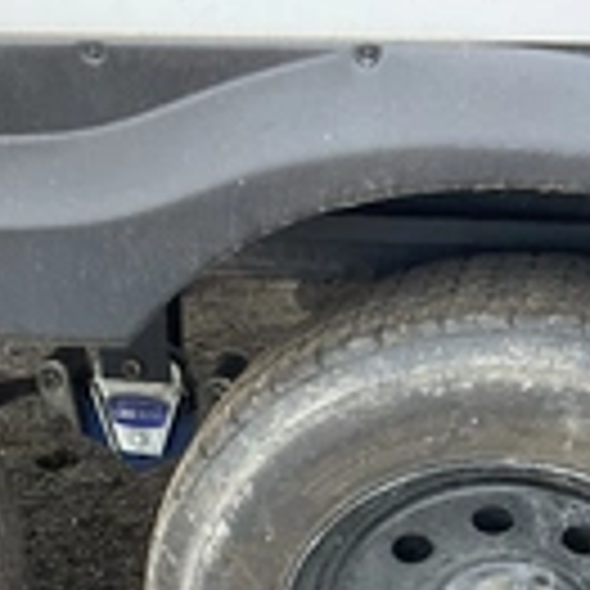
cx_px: 212
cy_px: 590
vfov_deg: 21.4
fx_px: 1504
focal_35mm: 78
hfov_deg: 22.1
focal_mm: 3
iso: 32
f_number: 1.8
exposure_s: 1/122
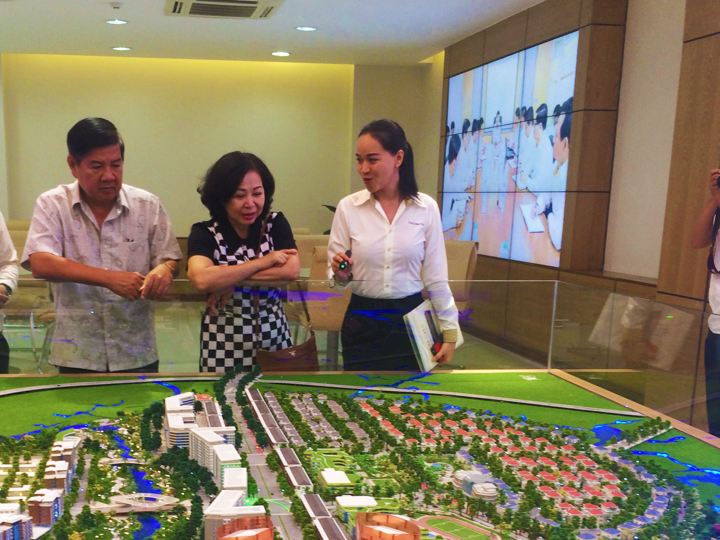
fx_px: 978
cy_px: 413
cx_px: 271
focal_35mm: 47
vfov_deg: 30.3
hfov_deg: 40.2
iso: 40
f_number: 2.2
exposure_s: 1/33
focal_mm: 4.12
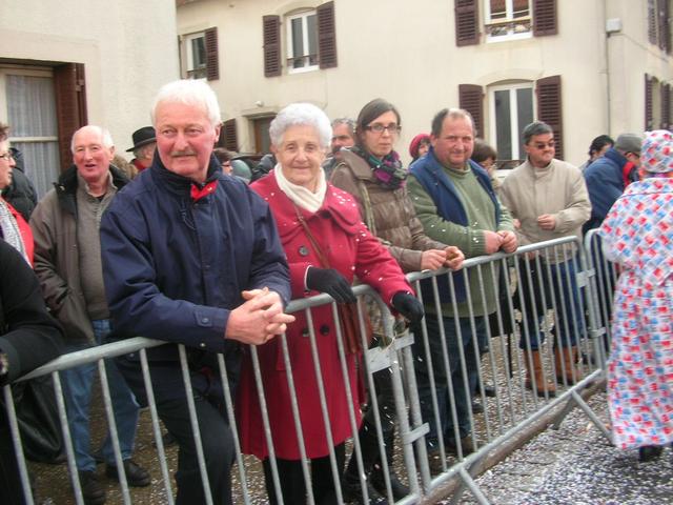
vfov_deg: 40.7
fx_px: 680
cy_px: 252
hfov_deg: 52.6
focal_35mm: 35
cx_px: 336
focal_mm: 5.8
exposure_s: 1/122
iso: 50
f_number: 2.8
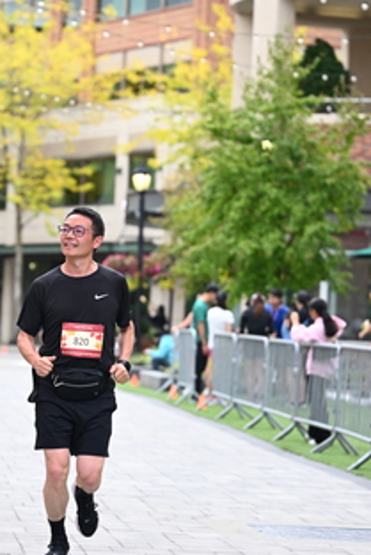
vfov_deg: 13.6
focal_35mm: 151
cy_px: 289
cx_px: 97
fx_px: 2331
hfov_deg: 9.1
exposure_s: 1/2000
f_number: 2.8
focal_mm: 86
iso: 640
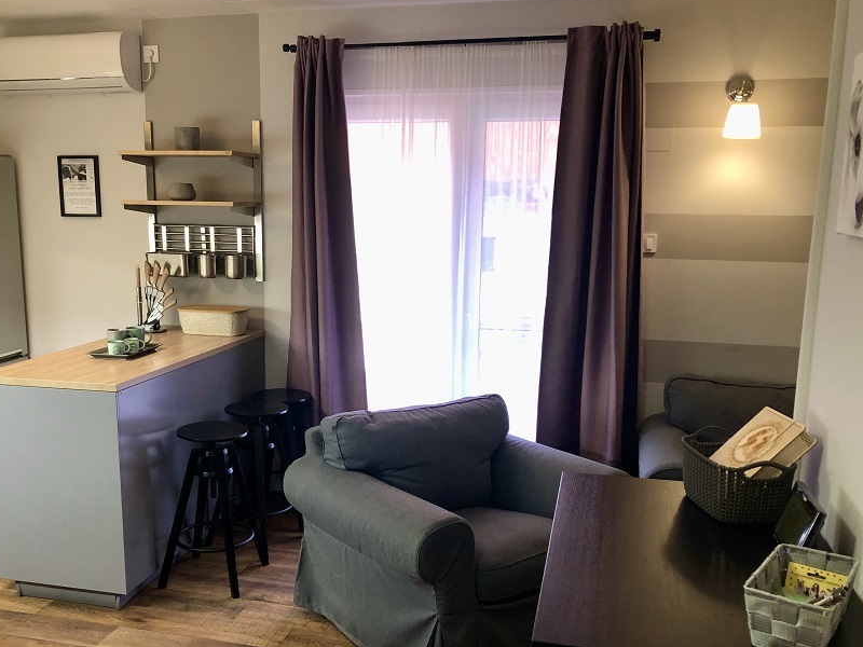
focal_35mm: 35
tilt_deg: -11.1
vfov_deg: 40.6
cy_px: 371
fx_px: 873
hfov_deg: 52.5
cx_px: 375
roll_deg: -0.2
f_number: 1.8
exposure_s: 1/17
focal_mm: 3.99
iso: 50
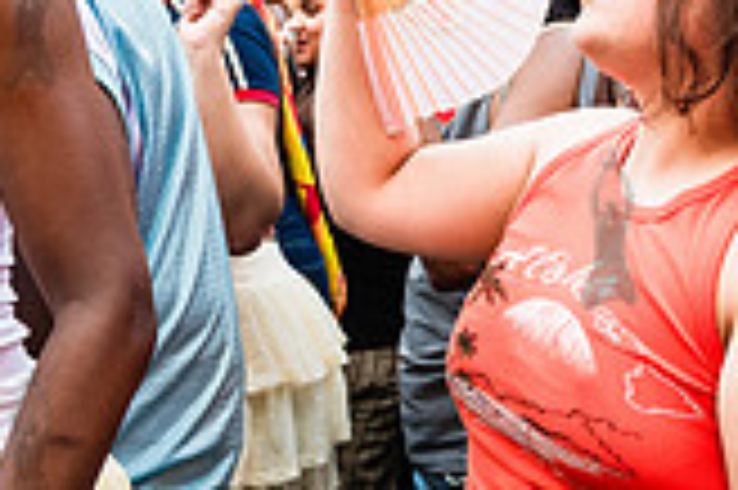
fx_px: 1884
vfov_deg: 14.8
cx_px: 608
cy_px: 227
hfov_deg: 21.8
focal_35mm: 92
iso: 1000
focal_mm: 26
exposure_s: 1/500
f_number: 3.5
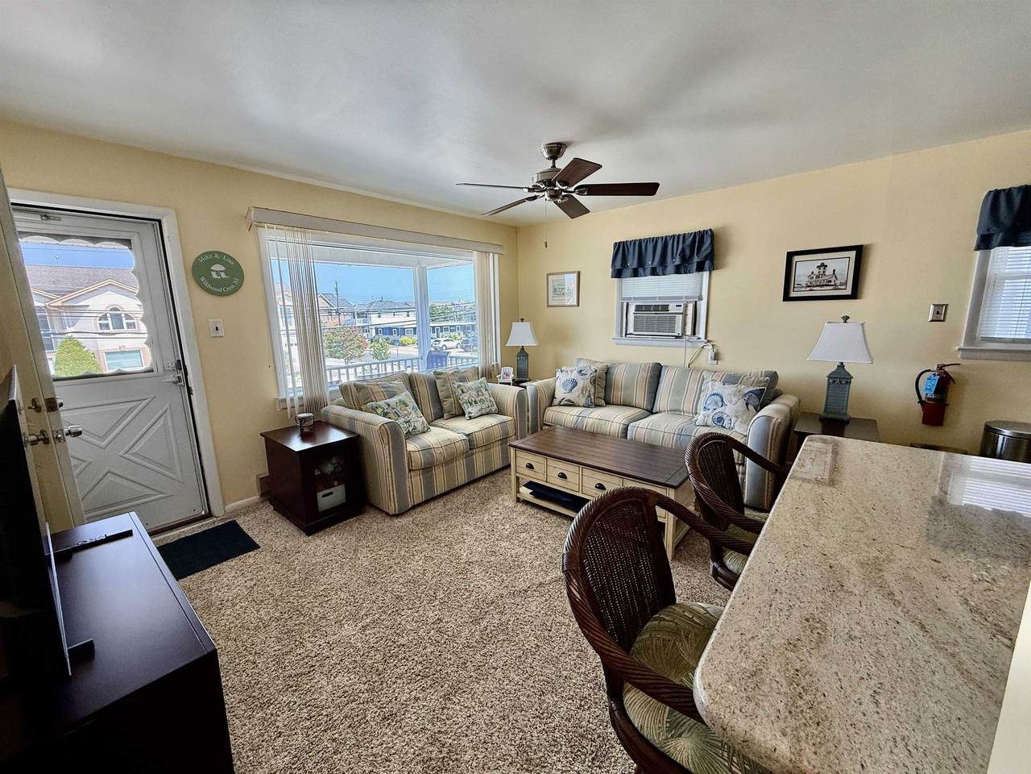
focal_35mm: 14
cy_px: 387
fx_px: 417
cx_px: 516
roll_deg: +1.1
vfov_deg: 85.7
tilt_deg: -10.3
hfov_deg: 102.1
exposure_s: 1/119
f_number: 2.2
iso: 64
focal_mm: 2.22
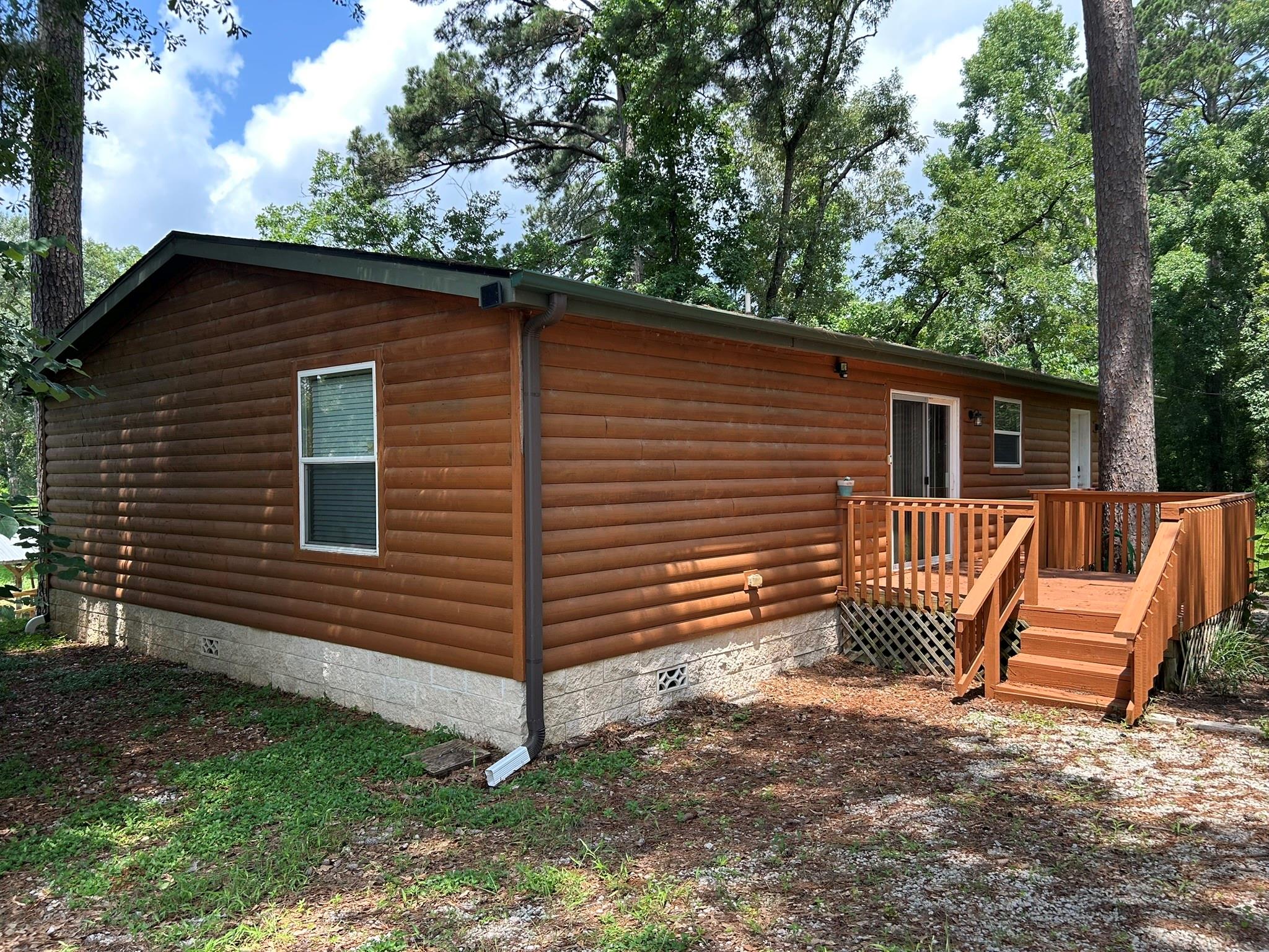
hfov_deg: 67.3
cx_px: 634
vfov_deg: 53.1
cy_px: 476
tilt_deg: -1.1
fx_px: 953
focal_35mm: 26
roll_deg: +1.0
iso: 50
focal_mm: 5.7
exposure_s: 1/791
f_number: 1.5
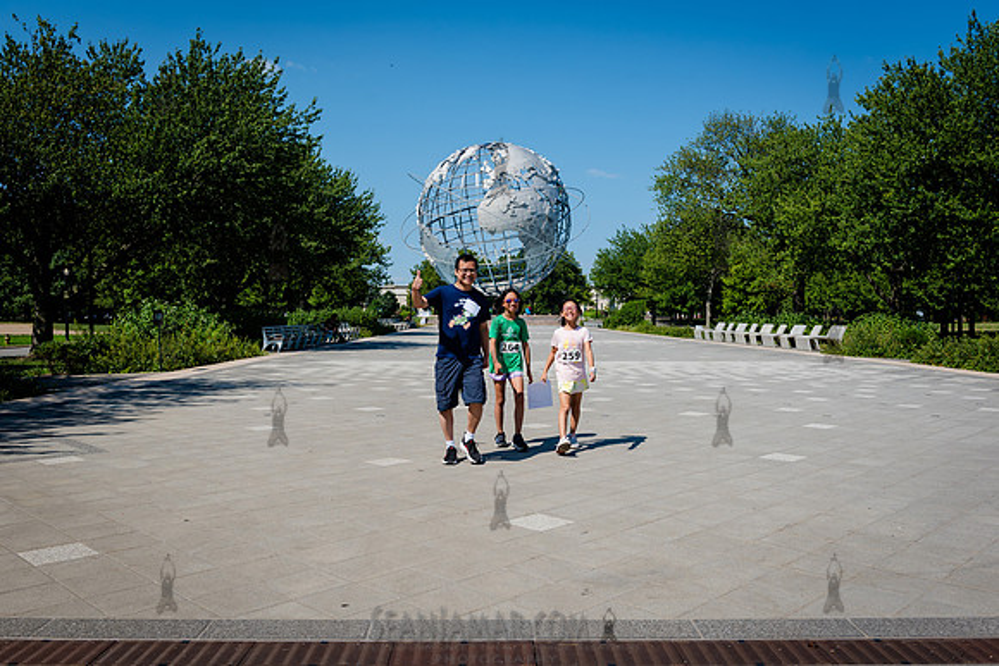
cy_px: 333
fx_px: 866
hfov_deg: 60.0
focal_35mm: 31
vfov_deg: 42.1
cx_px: 500
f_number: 6.3
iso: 200
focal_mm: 31
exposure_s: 1/800
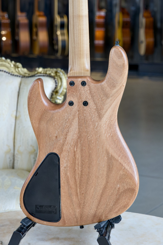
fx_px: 713
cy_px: 122
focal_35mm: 105
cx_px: 82
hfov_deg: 13.0
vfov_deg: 19.5
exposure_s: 1/80
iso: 1600
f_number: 8
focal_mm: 105
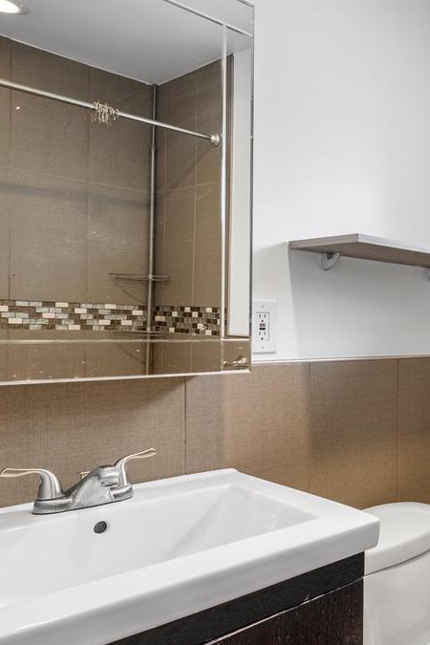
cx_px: 508
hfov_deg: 33.8
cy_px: 336
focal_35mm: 32
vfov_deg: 58.7
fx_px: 573
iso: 250
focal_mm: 10
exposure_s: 1/2.5
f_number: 10
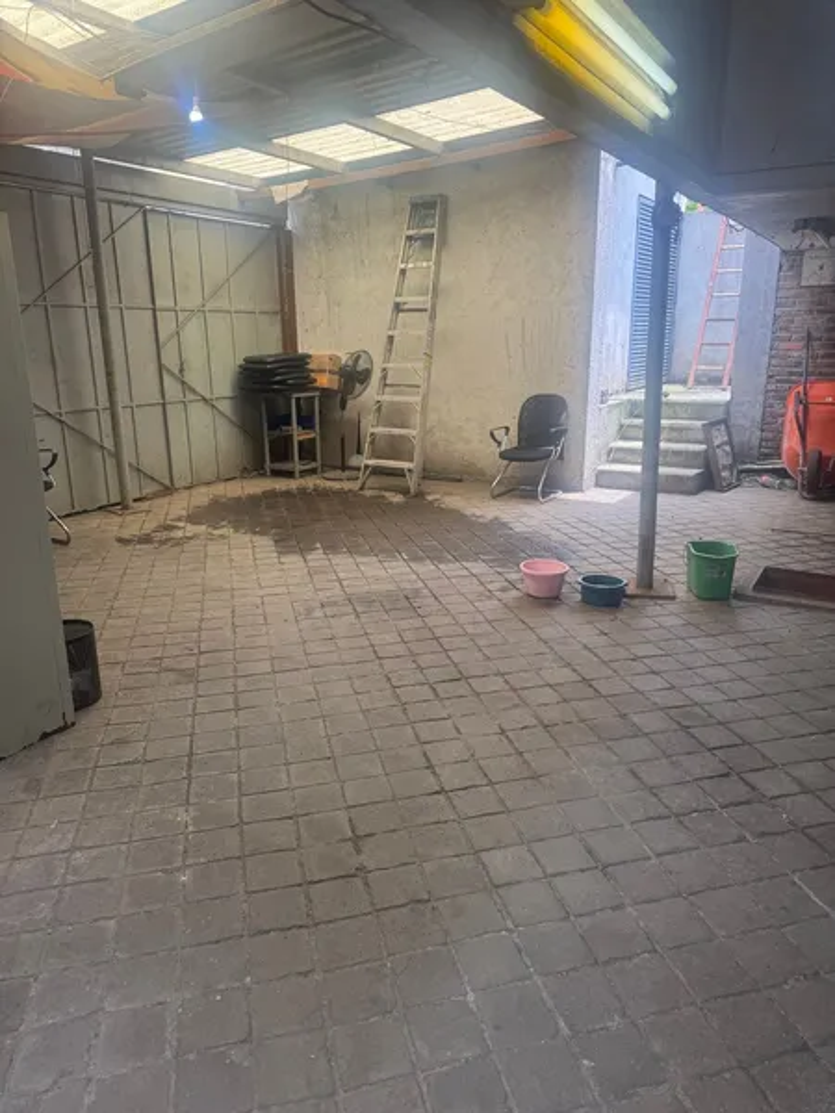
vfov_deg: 71.6
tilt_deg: -14.4
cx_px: 418
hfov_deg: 56.8
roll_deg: +0.7
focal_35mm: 24
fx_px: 772
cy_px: 556
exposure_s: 1/163
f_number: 1.78
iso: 80
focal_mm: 6.76
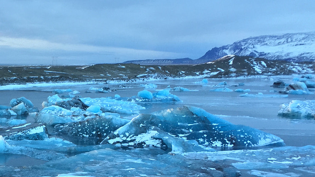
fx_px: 576
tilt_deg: -8.1
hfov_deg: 29.7
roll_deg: -0.2
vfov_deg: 17.2
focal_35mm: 69
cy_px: 161
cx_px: 52
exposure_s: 1/50
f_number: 2.2
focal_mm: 4.15
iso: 32
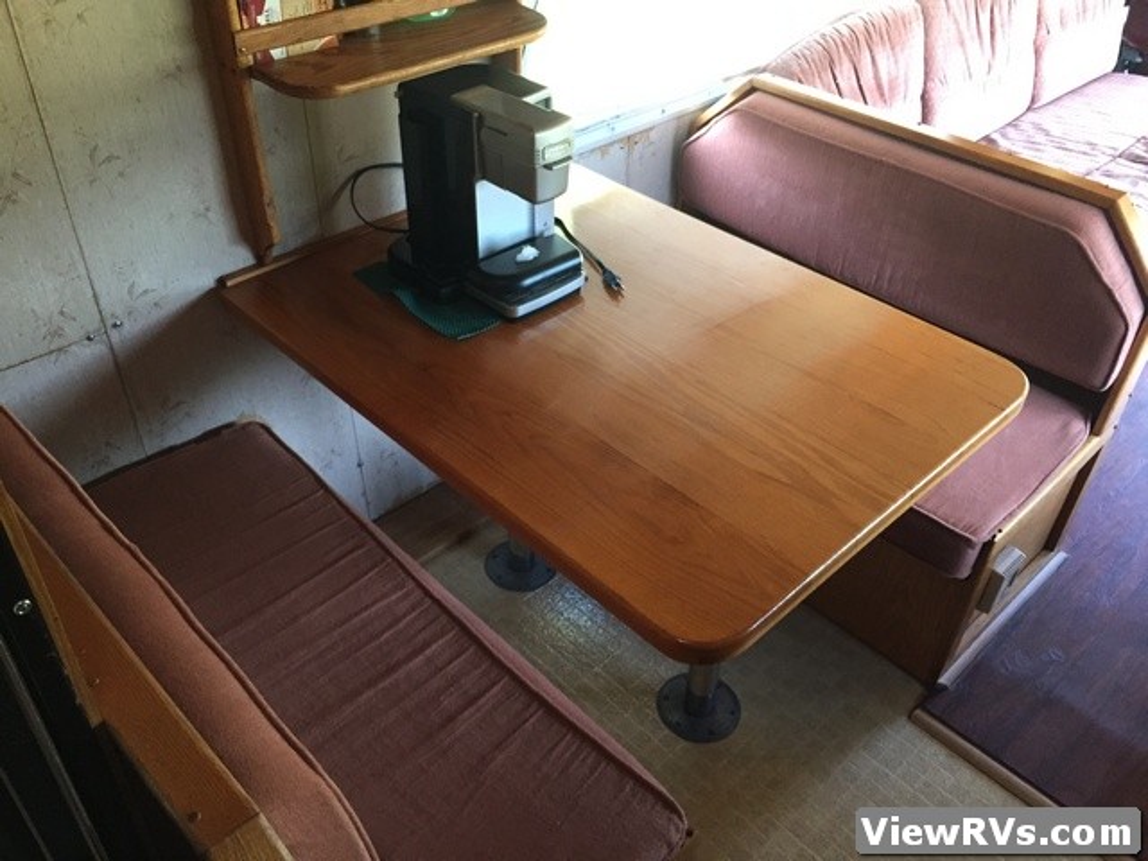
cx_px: 574
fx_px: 962
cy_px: 430
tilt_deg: -40.7
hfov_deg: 61.7
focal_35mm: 29
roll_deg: -0.6
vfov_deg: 48.2
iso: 200
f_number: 2.2
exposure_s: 1/30
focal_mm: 4.15
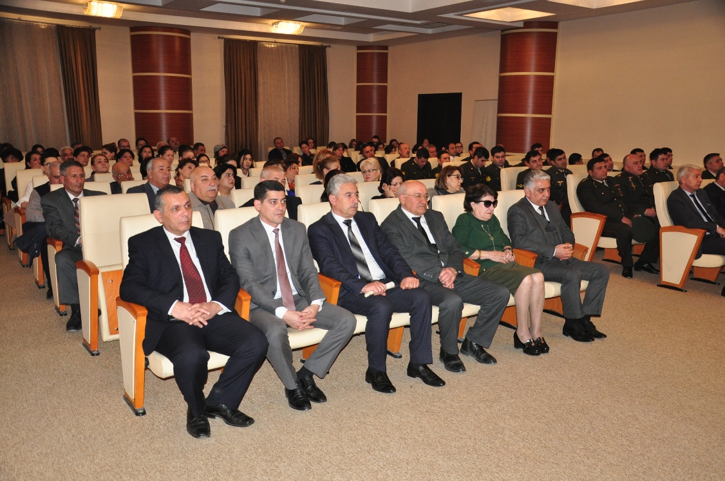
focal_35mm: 33
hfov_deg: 57.3
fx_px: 664
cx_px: 362
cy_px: 240
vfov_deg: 39.9
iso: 800
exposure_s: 1/200
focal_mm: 22
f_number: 3.8
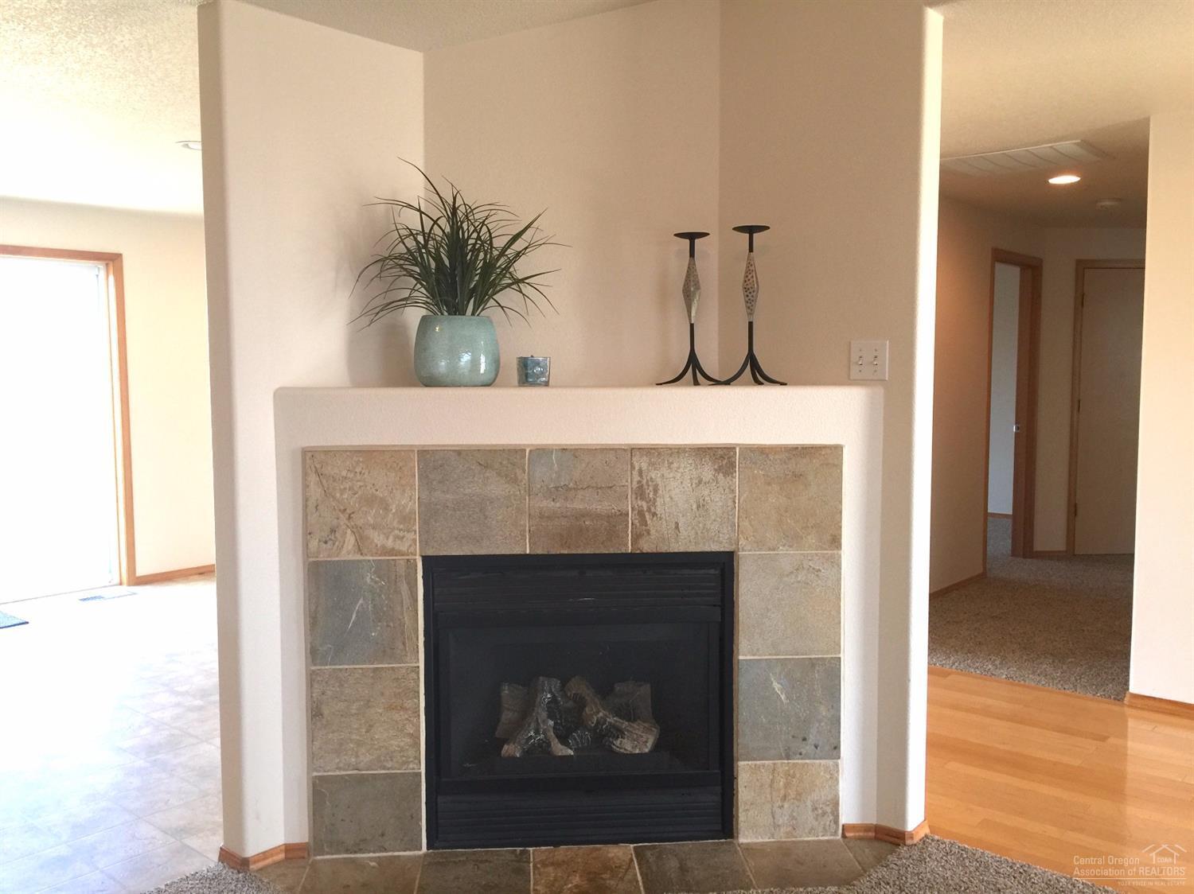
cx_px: 597
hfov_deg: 61.7
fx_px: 1000
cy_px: 447
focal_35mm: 29
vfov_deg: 48.2
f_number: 2.2
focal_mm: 4.15
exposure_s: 1/30
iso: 40
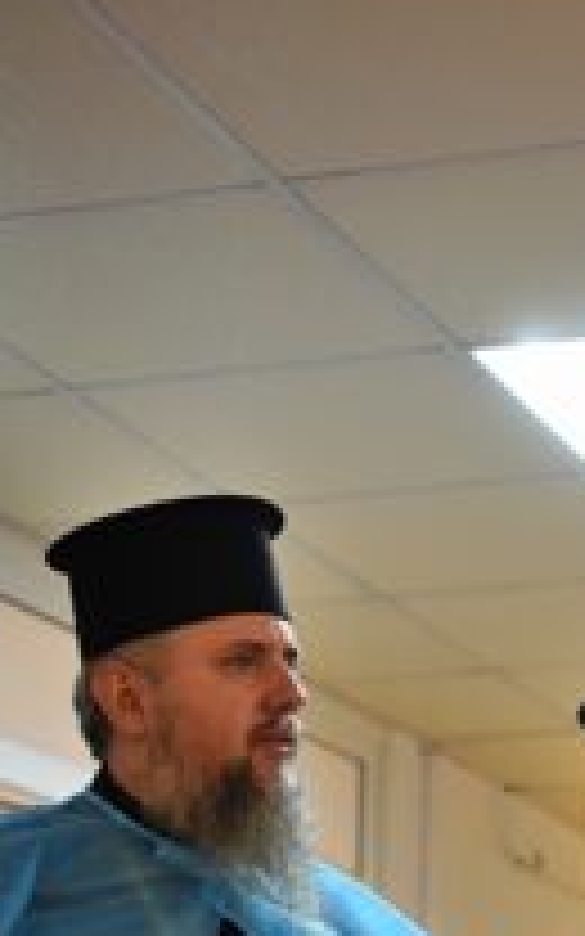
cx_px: 580
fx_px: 2806
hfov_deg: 11.8
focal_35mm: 110
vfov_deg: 18.9
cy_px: 639
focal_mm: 50
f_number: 2.8
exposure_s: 1/80
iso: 720
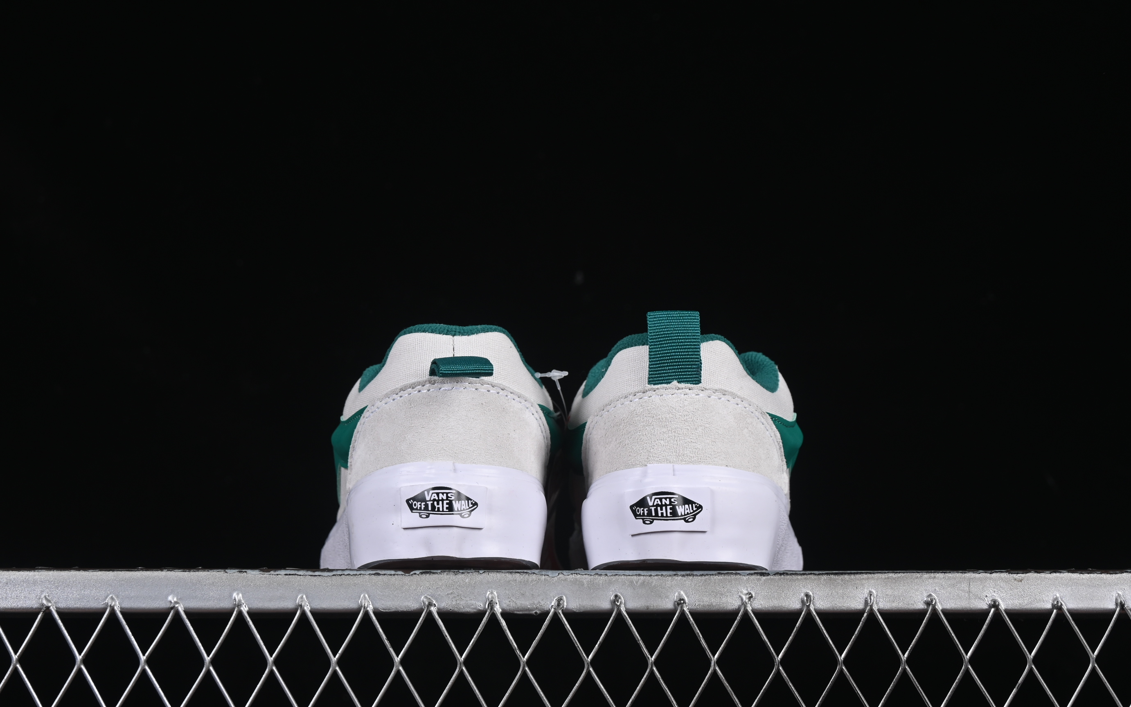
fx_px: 2373
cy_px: 333
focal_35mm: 77
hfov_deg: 26.8
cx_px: 563
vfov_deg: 16.9
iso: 160
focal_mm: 50
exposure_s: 1/80
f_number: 8
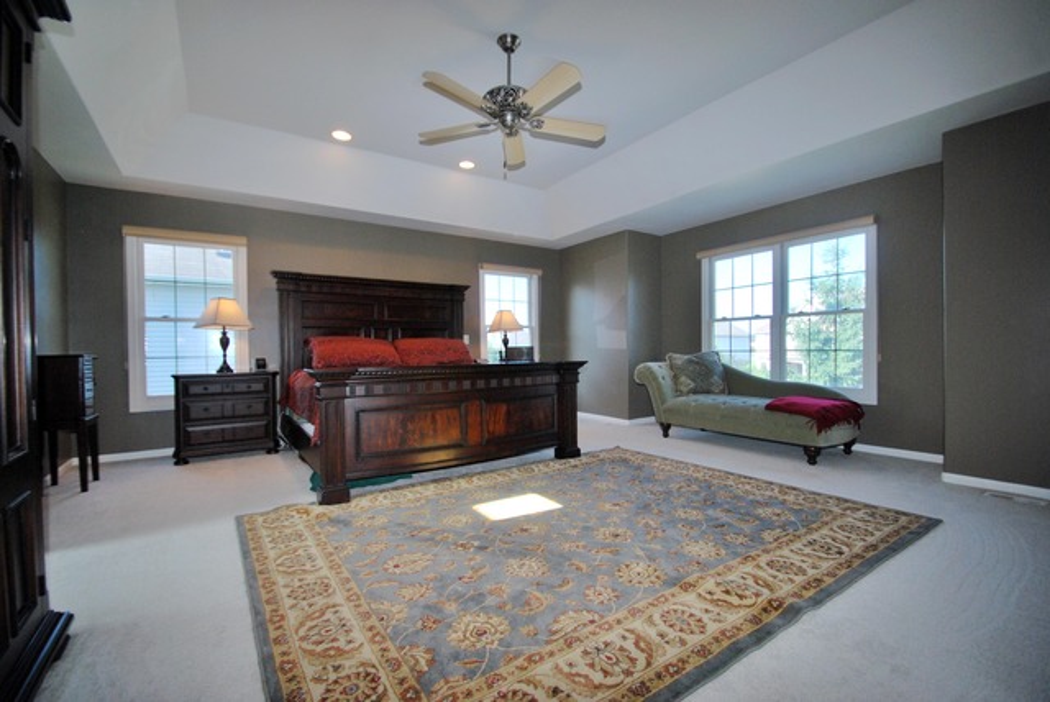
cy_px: 351
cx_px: 525
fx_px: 438
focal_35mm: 15
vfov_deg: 77.4
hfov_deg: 100.3
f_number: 4
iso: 200
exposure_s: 1/60
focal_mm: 10
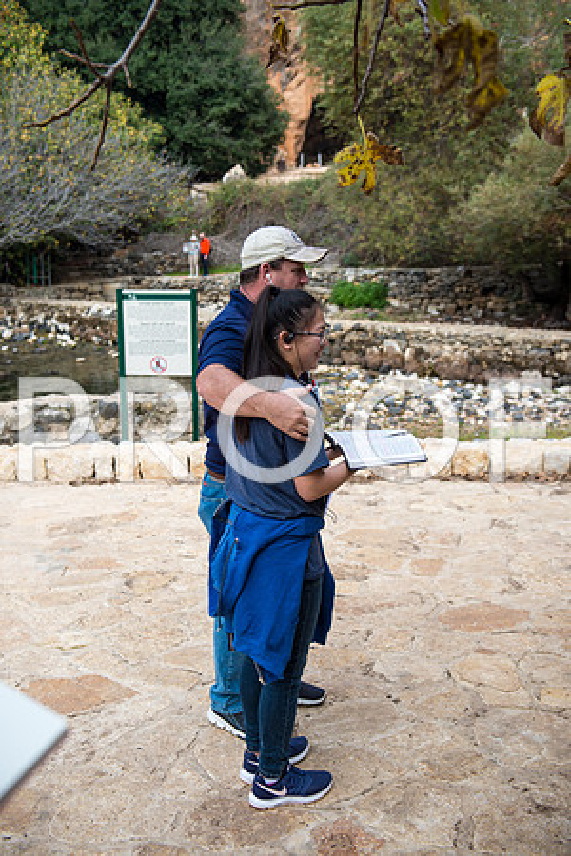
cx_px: 286
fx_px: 952
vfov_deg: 48.5
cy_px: 428
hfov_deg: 33.4
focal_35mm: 40
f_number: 2.8
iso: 100
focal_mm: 40
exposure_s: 1/1000
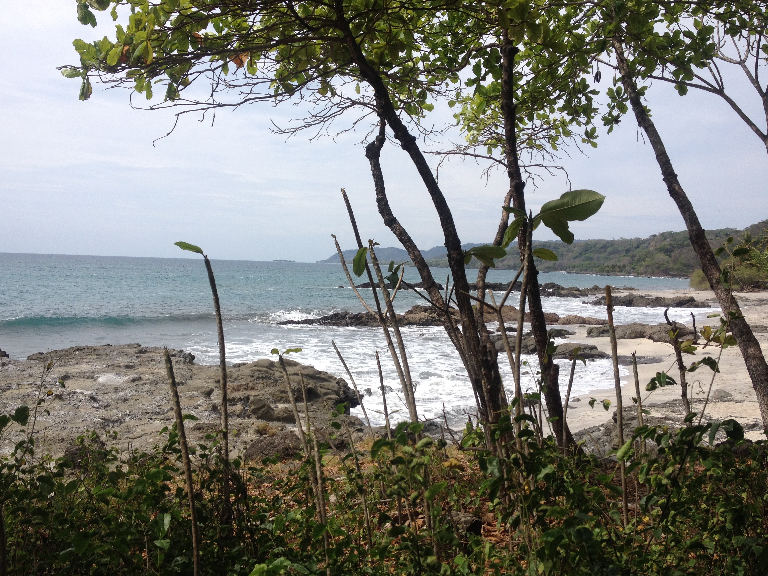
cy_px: 285
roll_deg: -1.4
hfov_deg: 50.1
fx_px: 821
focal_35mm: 37
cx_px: 366
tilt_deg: -5.1
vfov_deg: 38.7
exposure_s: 1/2208
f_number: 2.4
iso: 50
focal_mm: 4.28
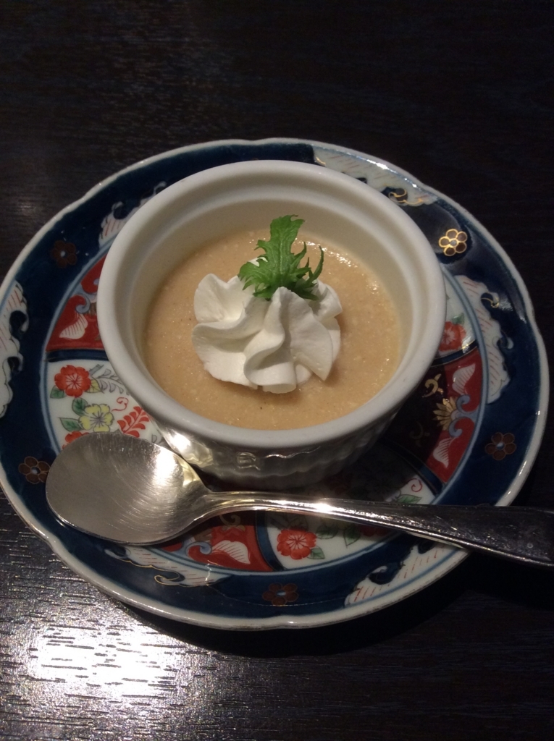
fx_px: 685
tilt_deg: -62.3
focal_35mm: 32
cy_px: 370
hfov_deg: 44.1
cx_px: 277
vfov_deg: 56.9
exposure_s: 1/24
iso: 160
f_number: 2.4
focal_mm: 3.3
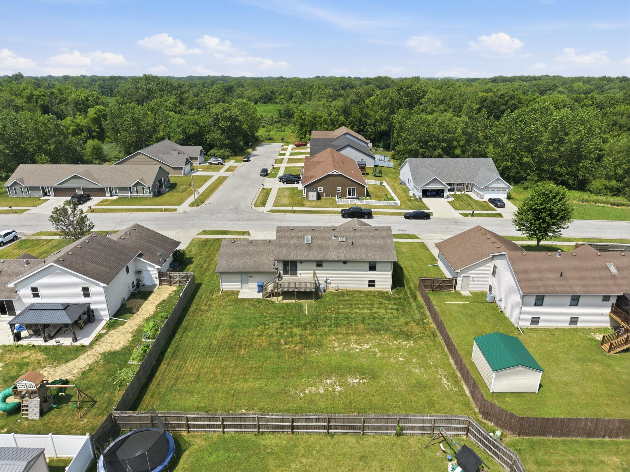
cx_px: 315
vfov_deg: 56.8
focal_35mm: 24
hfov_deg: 71.6
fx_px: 437
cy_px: 236
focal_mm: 8.7
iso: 160
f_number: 1.8
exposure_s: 1/4000
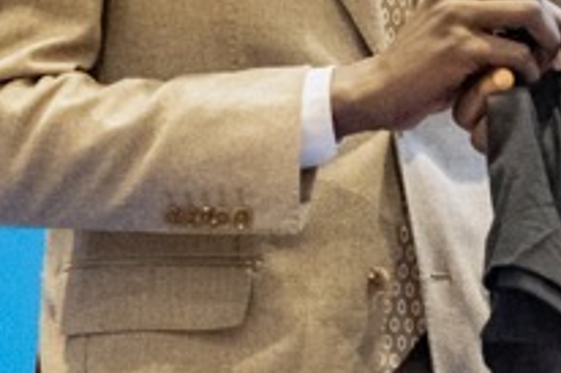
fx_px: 5294
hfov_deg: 6.0
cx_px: 1005
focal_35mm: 340
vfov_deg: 4.0
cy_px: 170
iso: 12500
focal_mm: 70
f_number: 4
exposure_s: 1/160
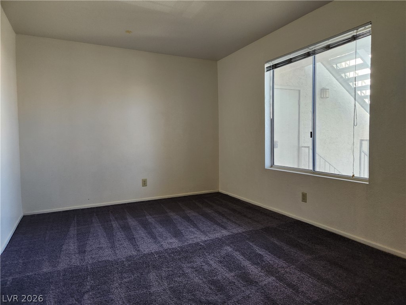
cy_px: 152
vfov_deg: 58.9
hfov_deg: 73.9
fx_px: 270
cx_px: 203
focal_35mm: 23
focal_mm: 5.4
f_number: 1.8
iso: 400
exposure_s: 1/120
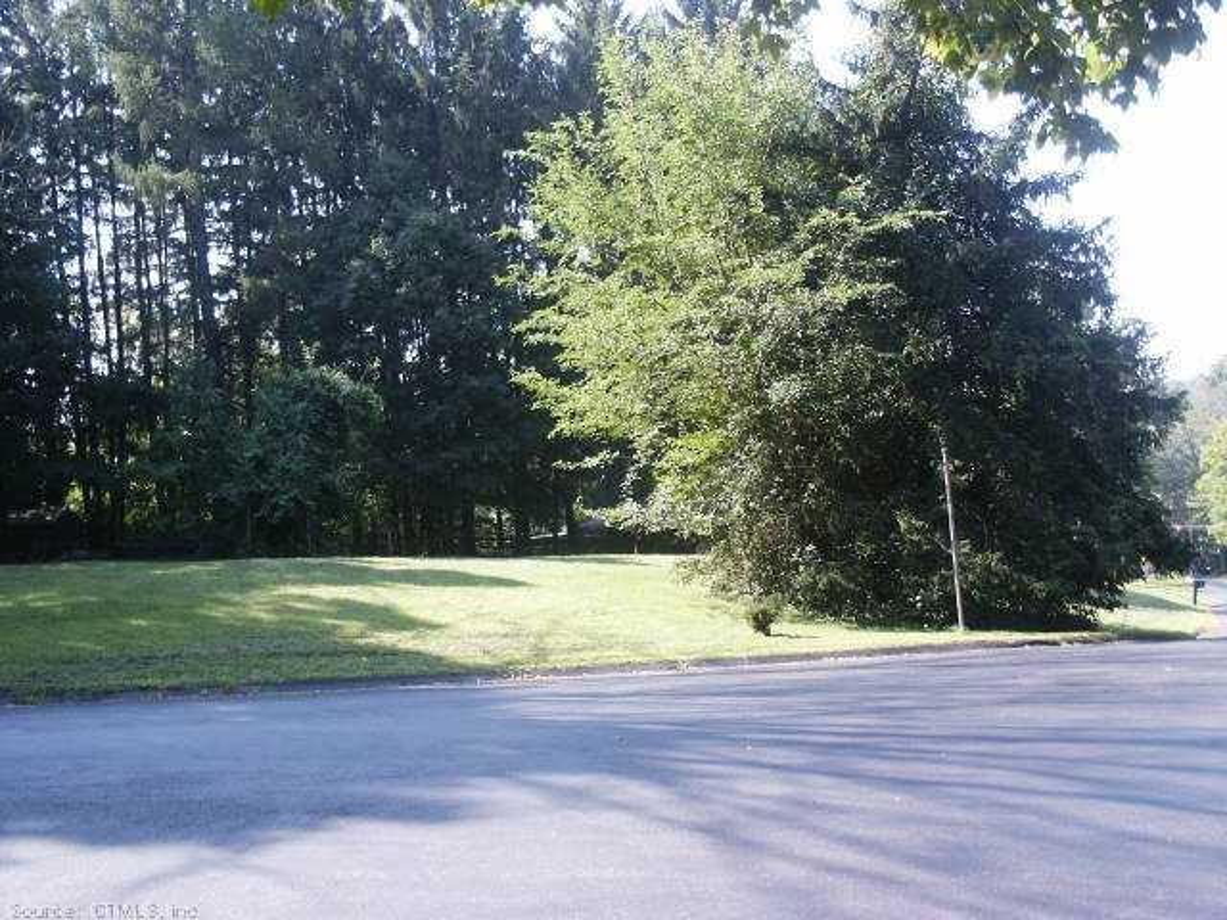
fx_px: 1453
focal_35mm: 41
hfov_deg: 45.8
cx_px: 614
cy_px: 460
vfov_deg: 35.1
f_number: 3.6
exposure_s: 1/125
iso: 64
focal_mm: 8.66
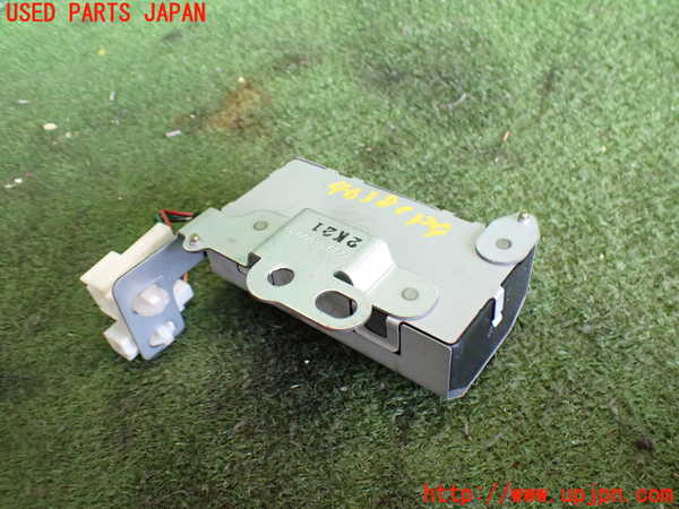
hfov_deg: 60.0
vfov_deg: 46.8
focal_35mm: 30
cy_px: 254
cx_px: 340
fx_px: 588
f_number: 2.3
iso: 800
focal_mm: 5.4
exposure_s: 1/125
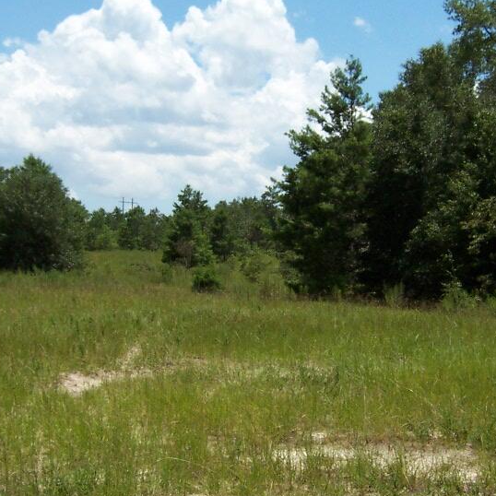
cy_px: 280
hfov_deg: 26.5
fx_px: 1054
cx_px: 273
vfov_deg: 26.5
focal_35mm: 65
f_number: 5.6
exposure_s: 1/500
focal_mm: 5.5
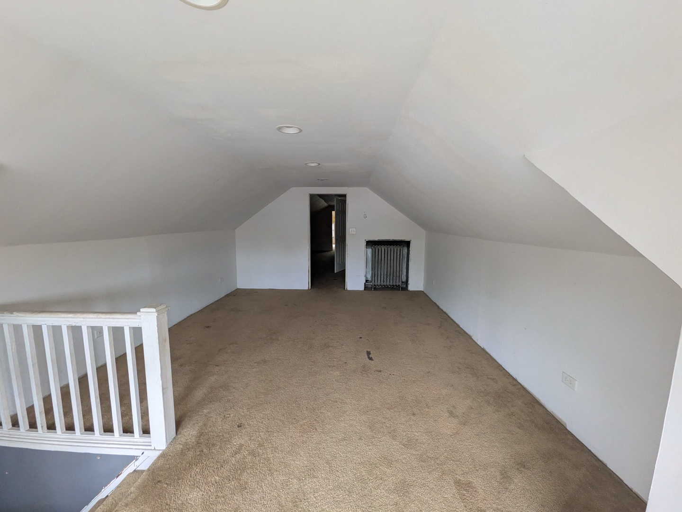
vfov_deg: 85.7
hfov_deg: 102.1
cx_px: 341
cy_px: 256
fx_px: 276
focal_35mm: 14
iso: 343
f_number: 2.2
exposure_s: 1/166
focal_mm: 1.85
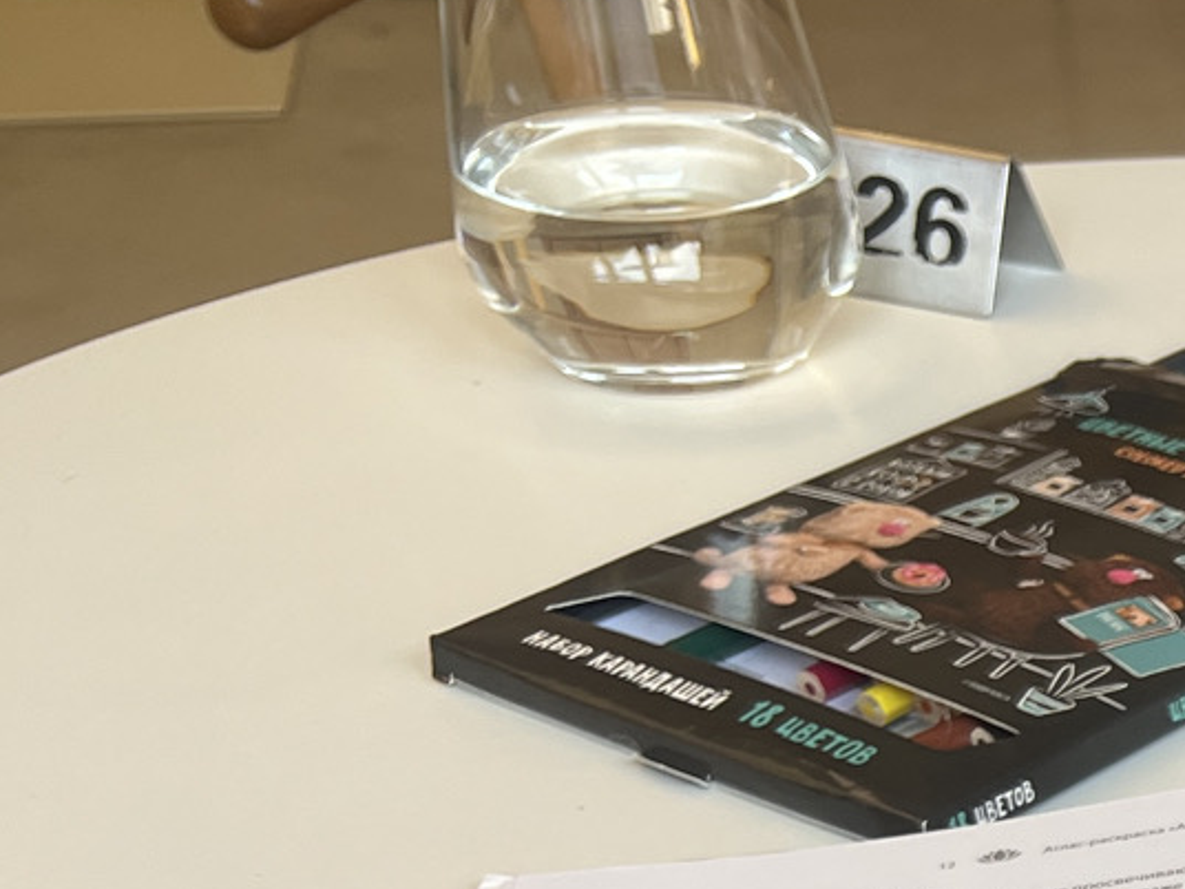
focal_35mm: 97
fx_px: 3321
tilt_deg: -38.6
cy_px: 1413
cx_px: 2087
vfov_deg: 14.1
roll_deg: -5.1
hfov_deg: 17.0
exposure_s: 1/100
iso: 32
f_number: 1.5
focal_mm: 5.7
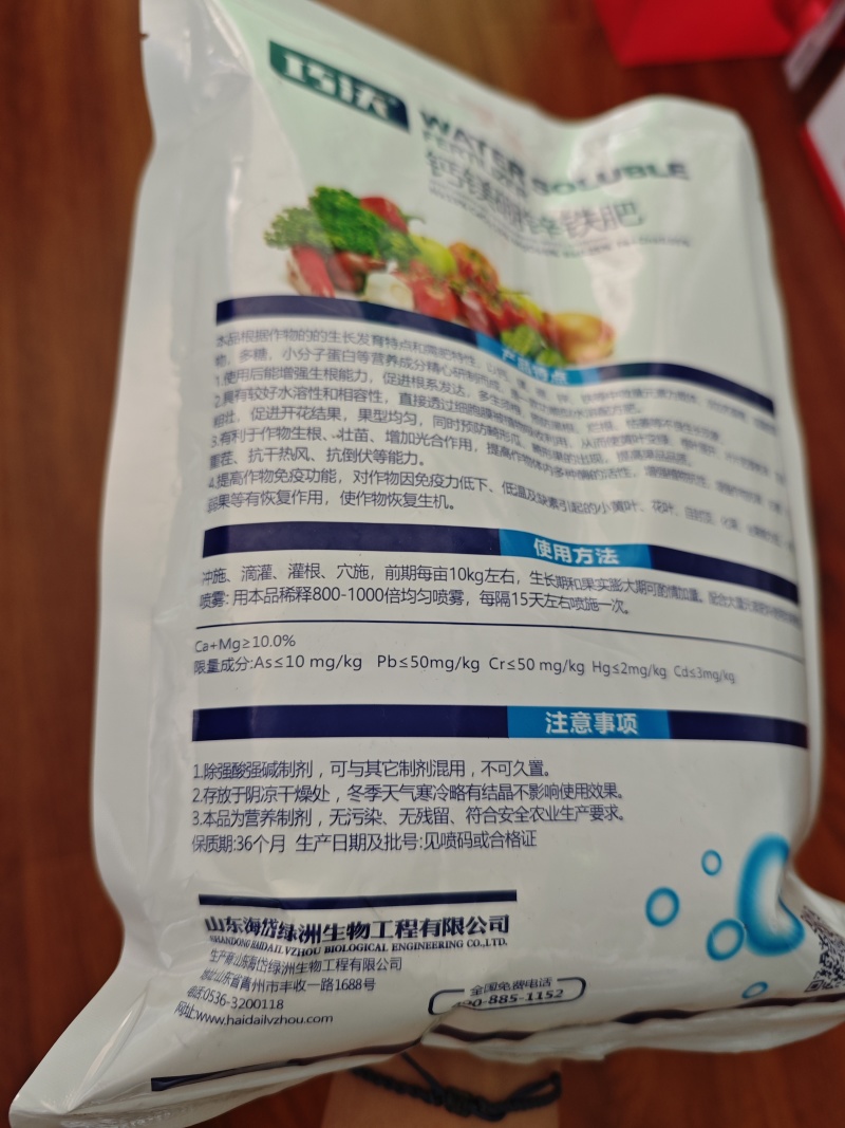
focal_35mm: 23
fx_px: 749
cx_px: 422
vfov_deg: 73.9
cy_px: 564
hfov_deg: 58.9
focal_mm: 6.55
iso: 400
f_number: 1.6
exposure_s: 1/56.4
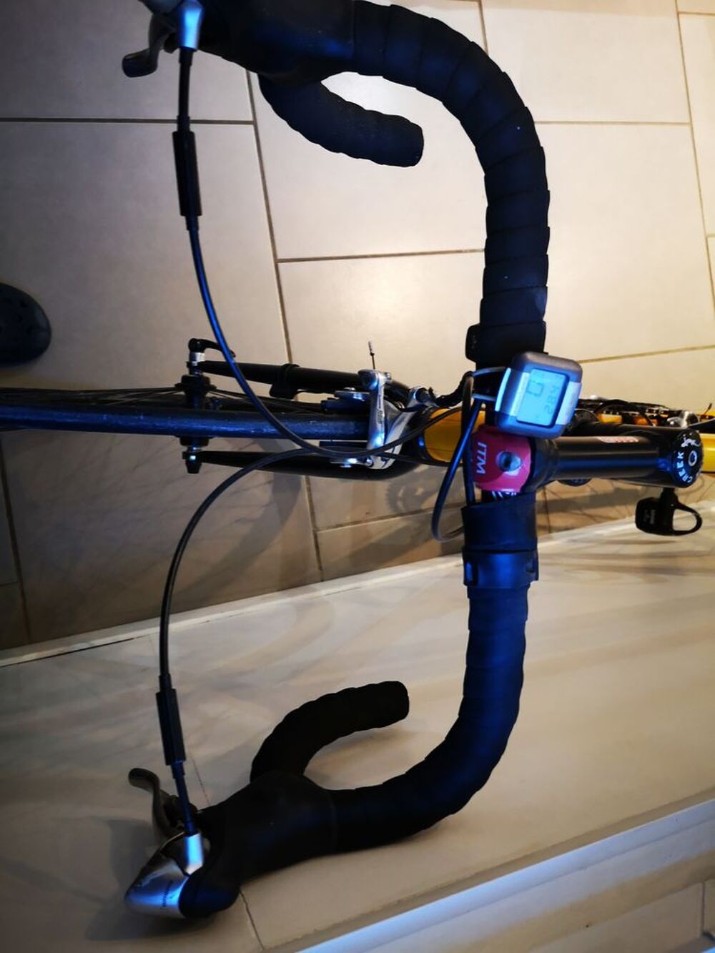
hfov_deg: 51.4
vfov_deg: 65.3
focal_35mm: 27
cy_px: 476
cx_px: 358
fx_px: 743
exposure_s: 1/25
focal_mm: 3.95
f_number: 1.8
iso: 320
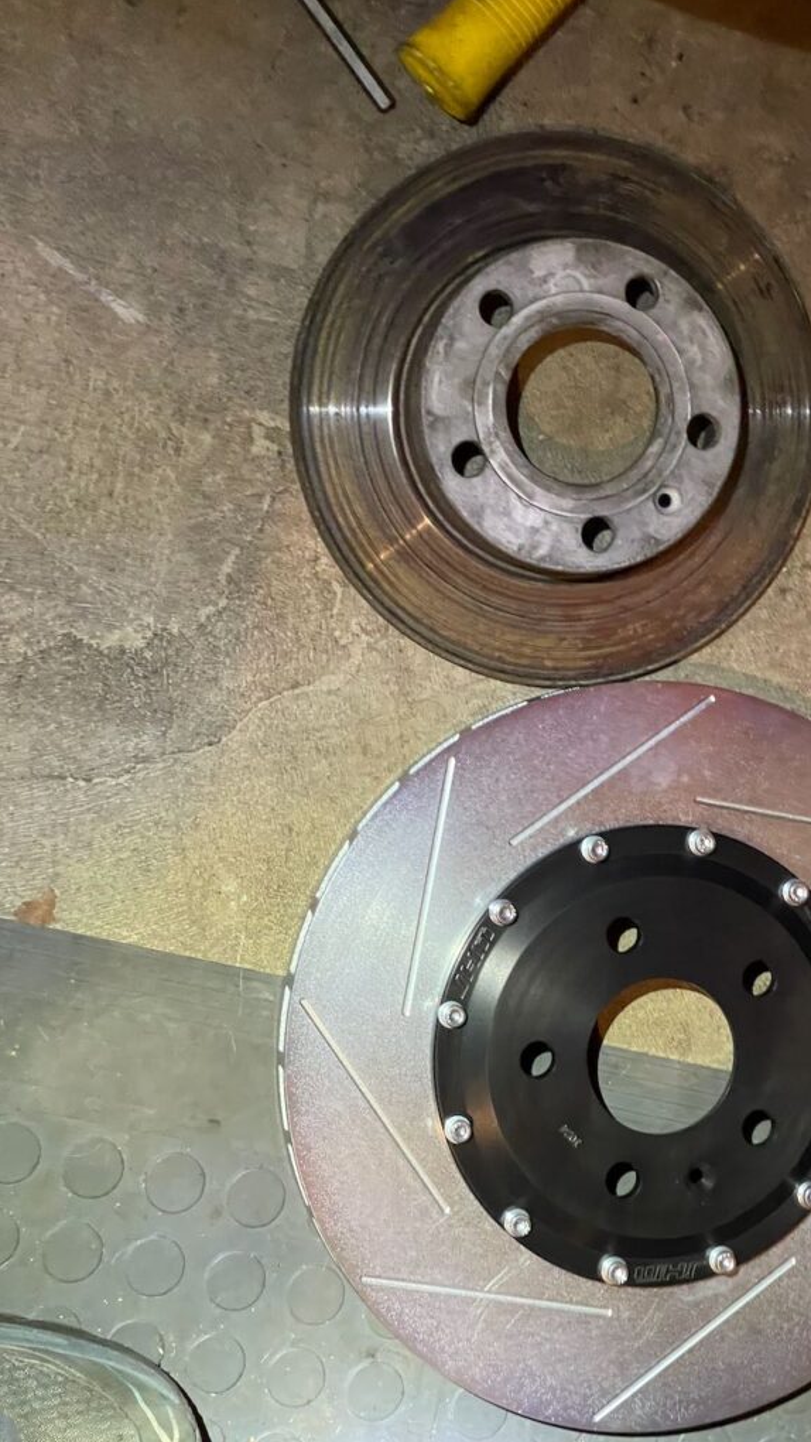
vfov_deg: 30.1
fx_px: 2675
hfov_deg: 17.2
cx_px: 541
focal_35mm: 70
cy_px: 720
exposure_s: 1/40
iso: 640
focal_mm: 7.5
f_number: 2.2
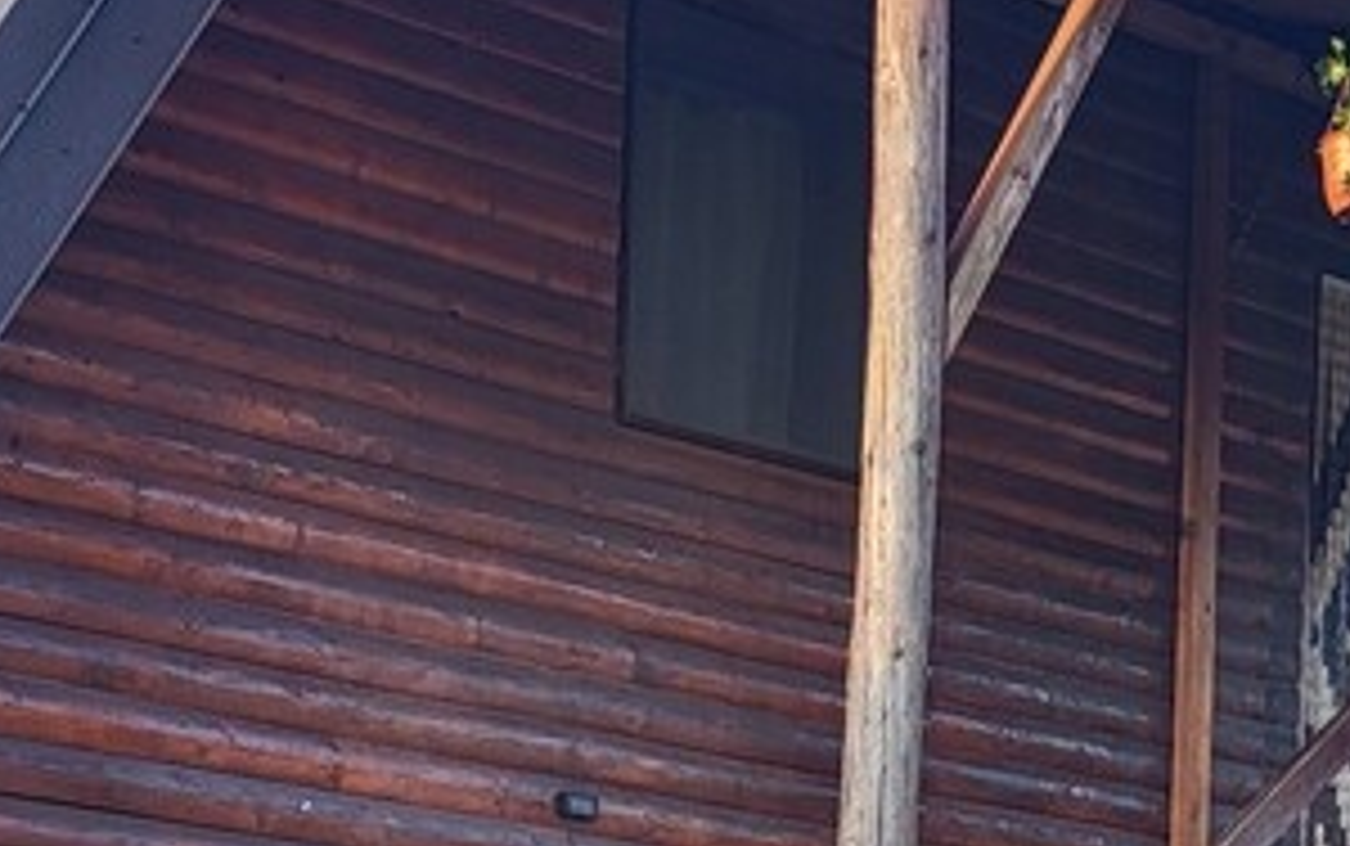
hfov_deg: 22.1
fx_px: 3461
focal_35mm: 94
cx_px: 608
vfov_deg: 13.0
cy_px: 1354
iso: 40
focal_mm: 5.4
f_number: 1.8
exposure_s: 1/179
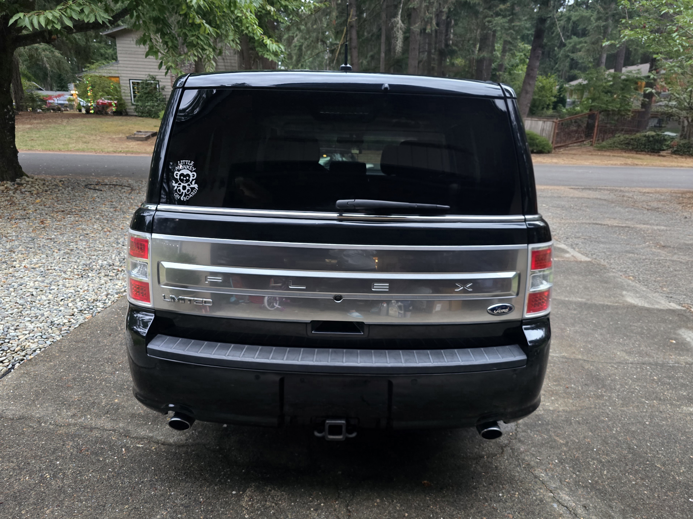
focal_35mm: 23
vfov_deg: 58.9
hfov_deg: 73.9
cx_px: 346
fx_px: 460
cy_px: 260
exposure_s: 1/60.2
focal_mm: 6.3
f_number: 1.7
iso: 1250
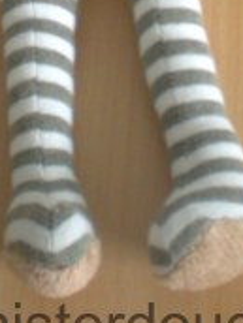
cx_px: 94
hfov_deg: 12.9
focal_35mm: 115
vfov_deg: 16.0
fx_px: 1076
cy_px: -126
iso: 200
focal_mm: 6.3
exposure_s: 1/23
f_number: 3.1
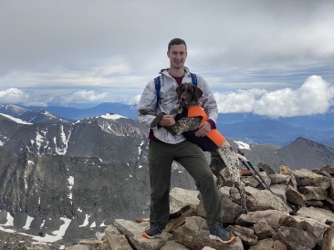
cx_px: 167
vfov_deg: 28.0
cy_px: 125
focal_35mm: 52
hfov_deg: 36.8
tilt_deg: -3.4
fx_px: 501
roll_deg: -0.5
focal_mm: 6
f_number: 2
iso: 20
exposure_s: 1/1916
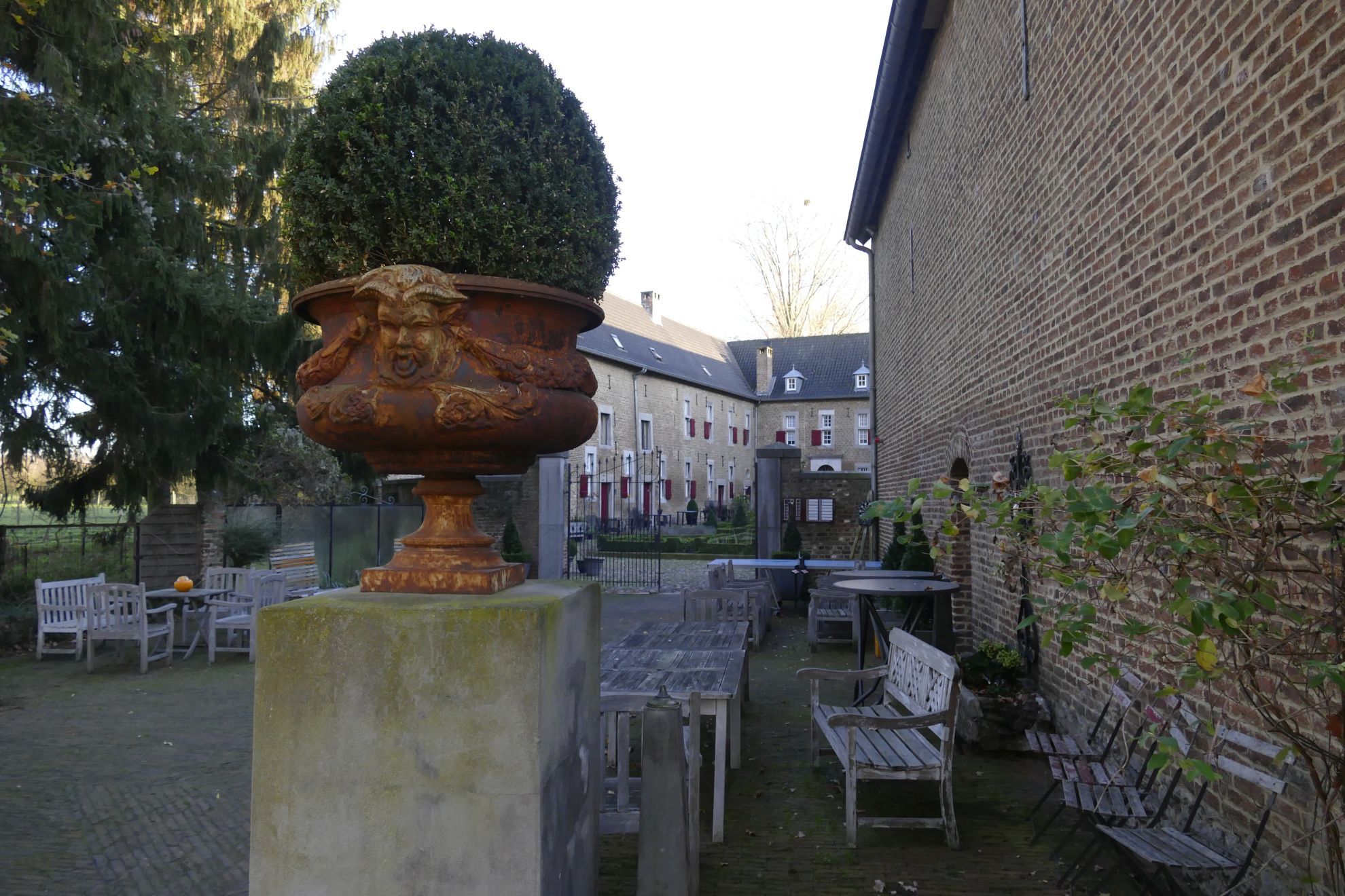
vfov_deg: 51.3
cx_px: 672
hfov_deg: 71.5
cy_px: 448
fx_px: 934
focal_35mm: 25
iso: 800
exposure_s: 1/60
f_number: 2.8
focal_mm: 9.12
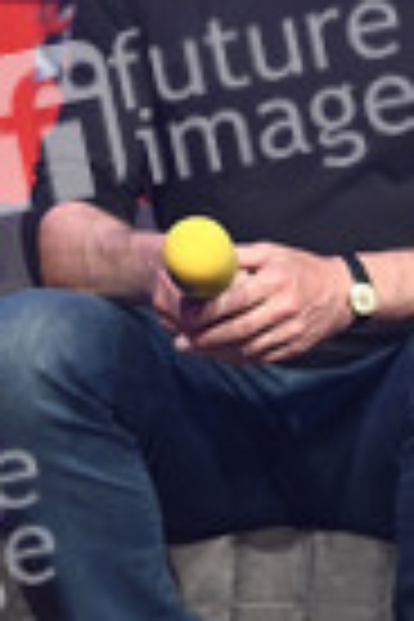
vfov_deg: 7.3
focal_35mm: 284
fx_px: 4899
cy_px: 333
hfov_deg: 4.8
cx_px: 315
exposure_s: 1/500
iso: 1250
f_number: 2.8
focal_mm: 98
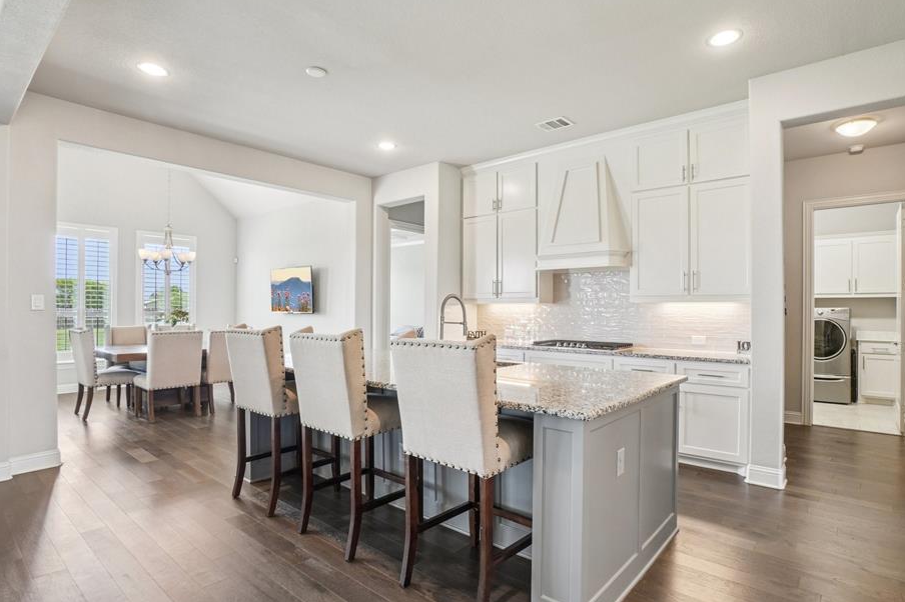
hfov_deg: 93.2
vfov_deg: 70.4
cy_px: 313
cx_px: 478
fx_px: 427
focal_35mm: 17
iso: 400
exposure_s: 1/15
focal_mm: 10
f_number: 8
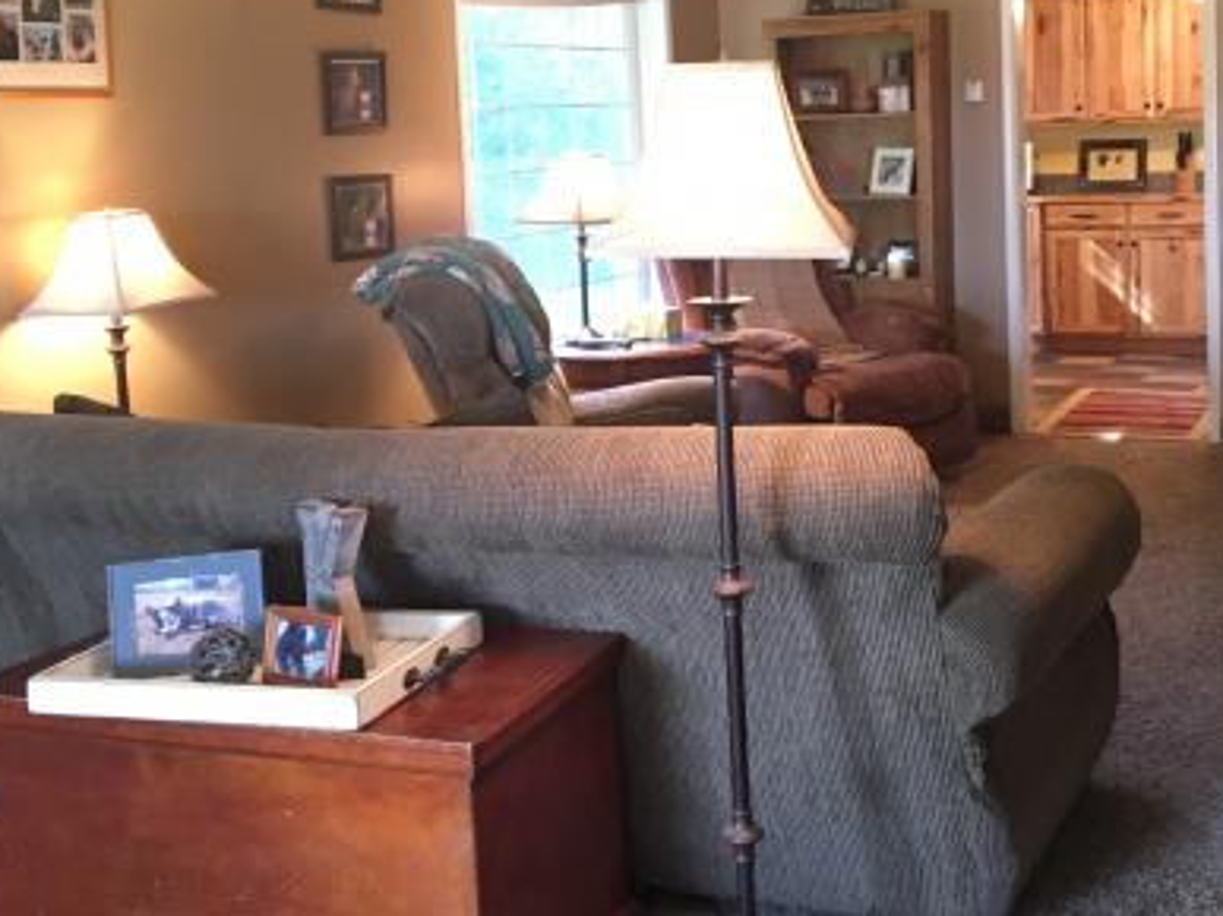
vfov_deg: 29.9
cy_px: 262
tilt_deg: -5.2
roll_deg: +0.5
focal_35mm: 48
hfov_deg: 39.4
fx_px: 1695
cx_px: 762
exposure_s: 1/30
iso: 200
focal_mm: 4.15
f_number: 2.2
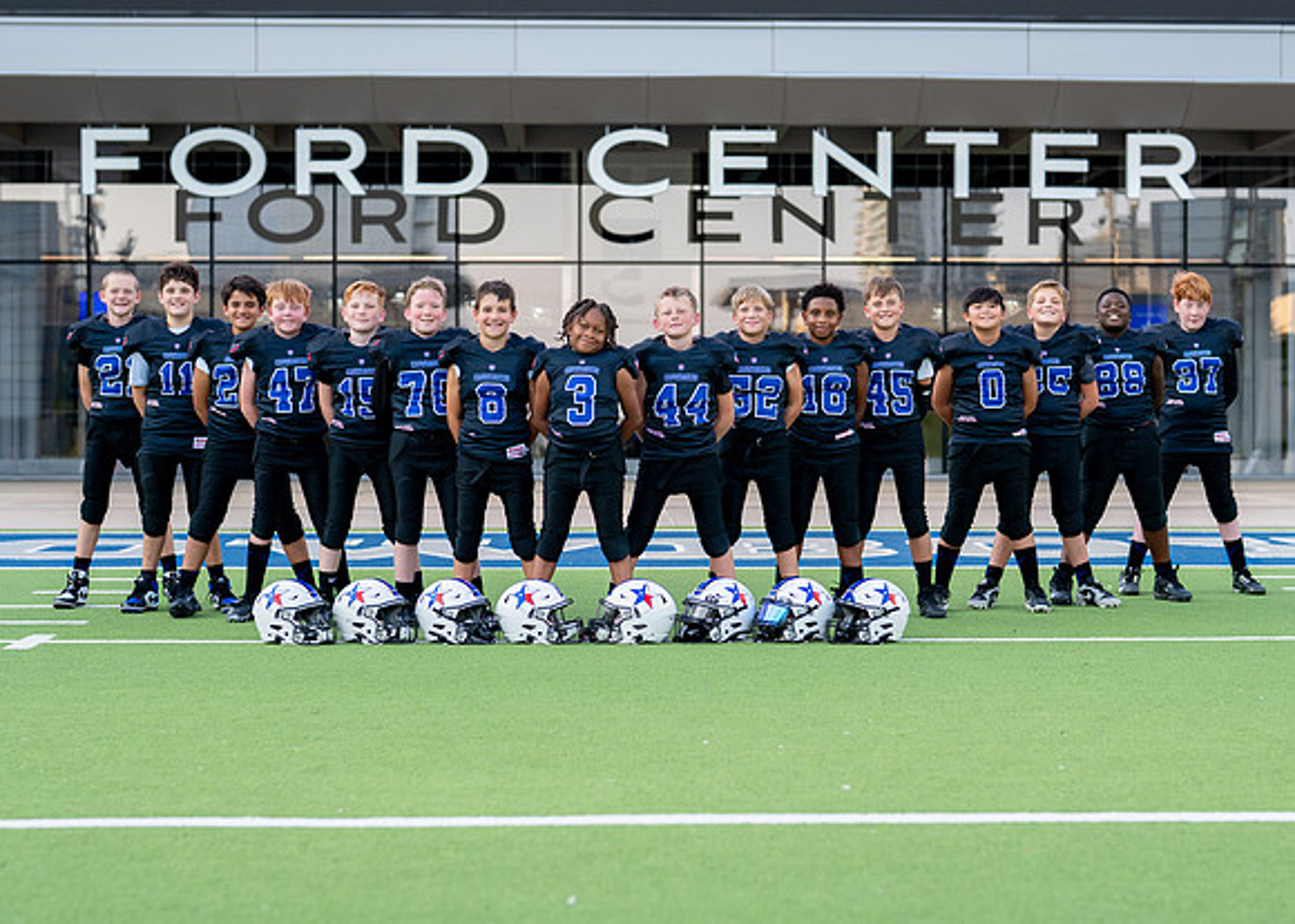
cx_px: 691
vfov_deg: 19.3
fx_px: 2724
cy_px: 472
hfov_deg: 26.7
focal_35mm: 74
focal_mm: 50
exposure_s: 1/800
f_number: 2
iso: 200
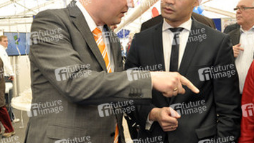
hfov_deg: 55.3
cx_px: 126
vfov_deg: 32.7
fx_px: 242
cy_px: 55
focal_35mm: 36
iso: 400
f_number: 5
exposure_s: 1/60
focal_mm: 18
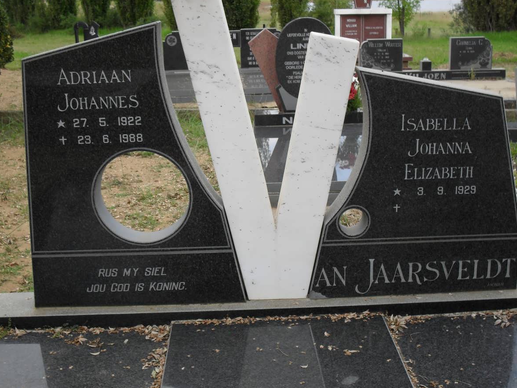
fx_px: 747
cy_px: 196
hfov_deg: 38.2
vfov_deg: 29.1
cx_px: 260
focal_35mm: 50
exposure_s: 1/350
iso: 100
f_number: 3.9
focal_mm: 8.7
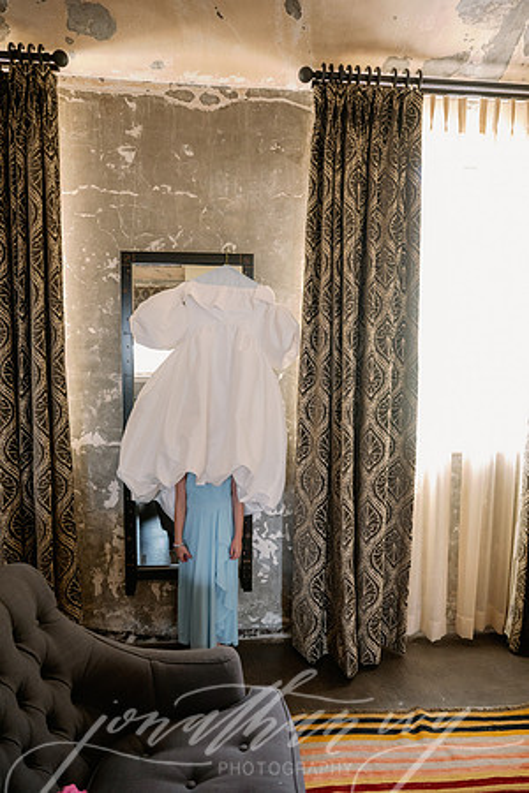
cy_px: 396
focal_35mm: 24
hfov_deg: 53.1
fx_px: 529
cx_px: 264
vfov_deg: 73.7
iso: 2500
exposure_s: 1/100
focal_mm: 24
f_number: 2.8
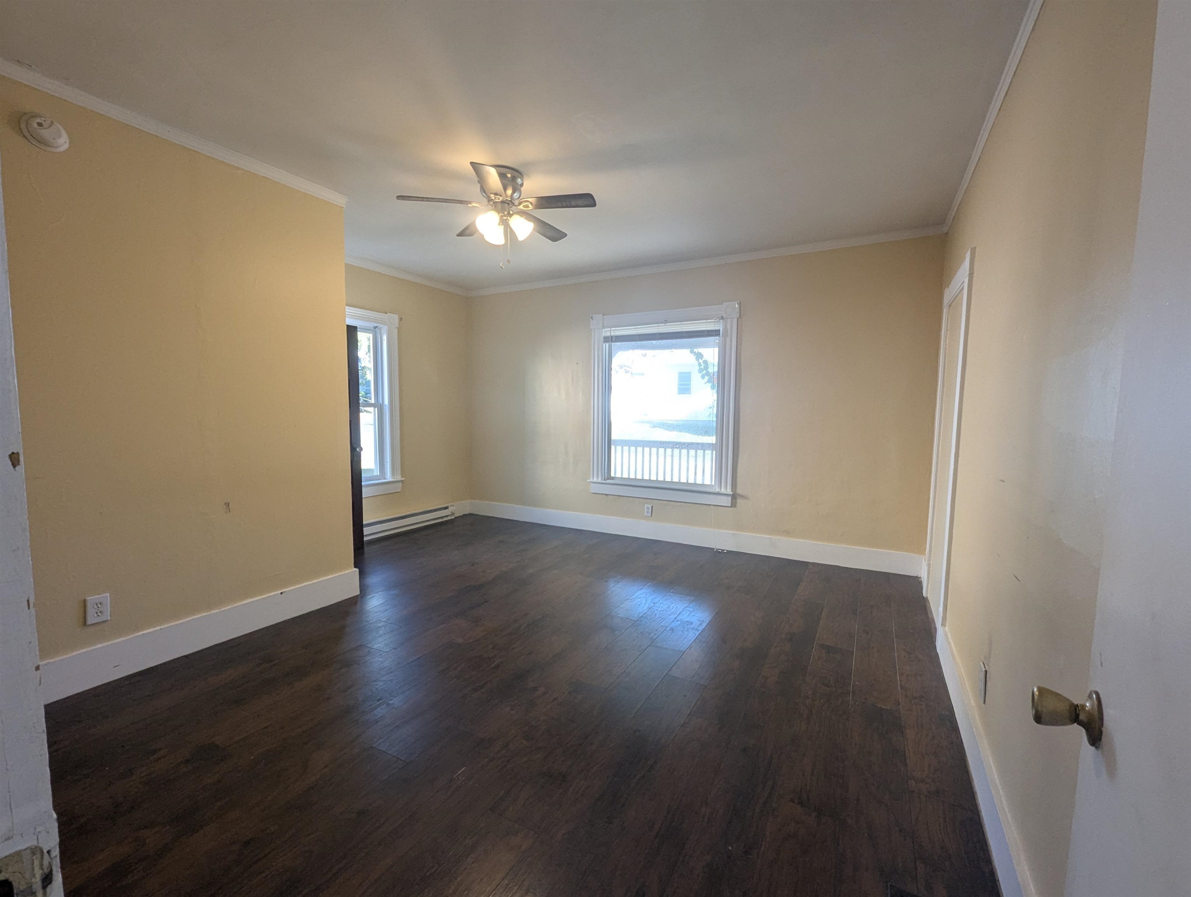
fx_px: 448
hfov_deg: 106.1
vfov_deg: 90.1
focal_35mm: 13
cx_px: 596
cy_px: 448
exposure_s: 1/120
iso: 121
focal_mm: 1.95
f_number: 2.2
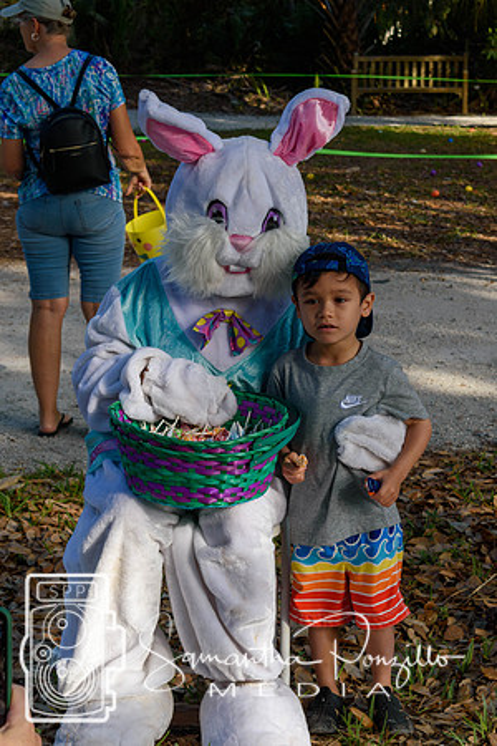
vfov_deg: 24.6
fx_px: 1708
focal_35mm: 82
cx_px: 248
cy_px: 373
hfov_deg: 16.6
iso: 200
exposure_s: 1/250
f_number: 8
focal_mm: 55
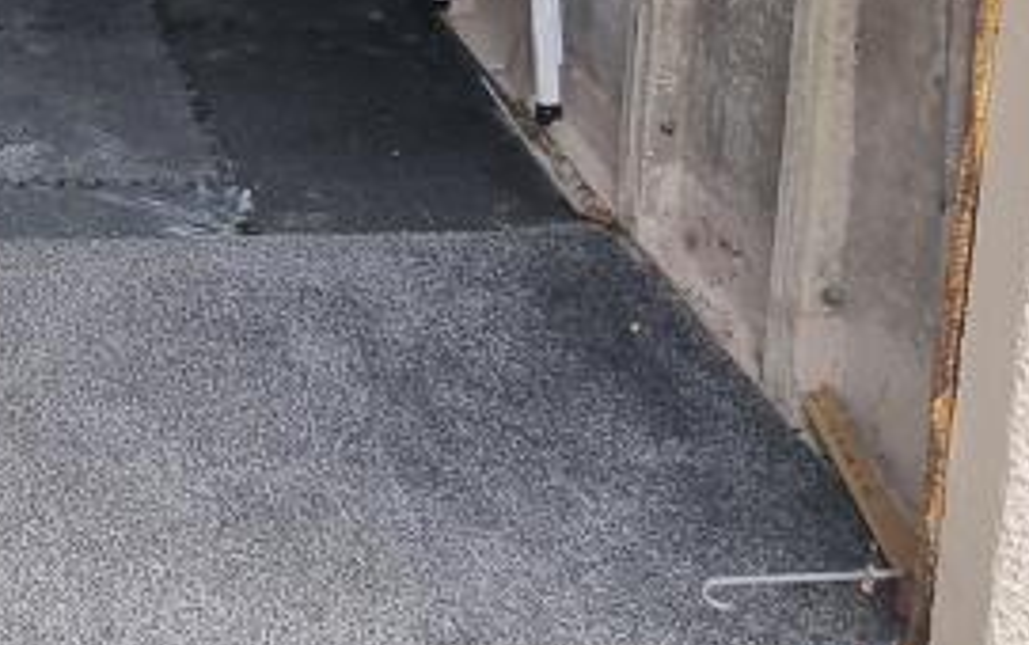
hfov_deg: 34.4
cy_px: -452
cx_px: -57
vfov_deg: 19.7
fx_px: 1460
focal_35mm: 52
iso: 50
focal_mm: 2.2
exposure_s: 1/562
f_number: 2.2
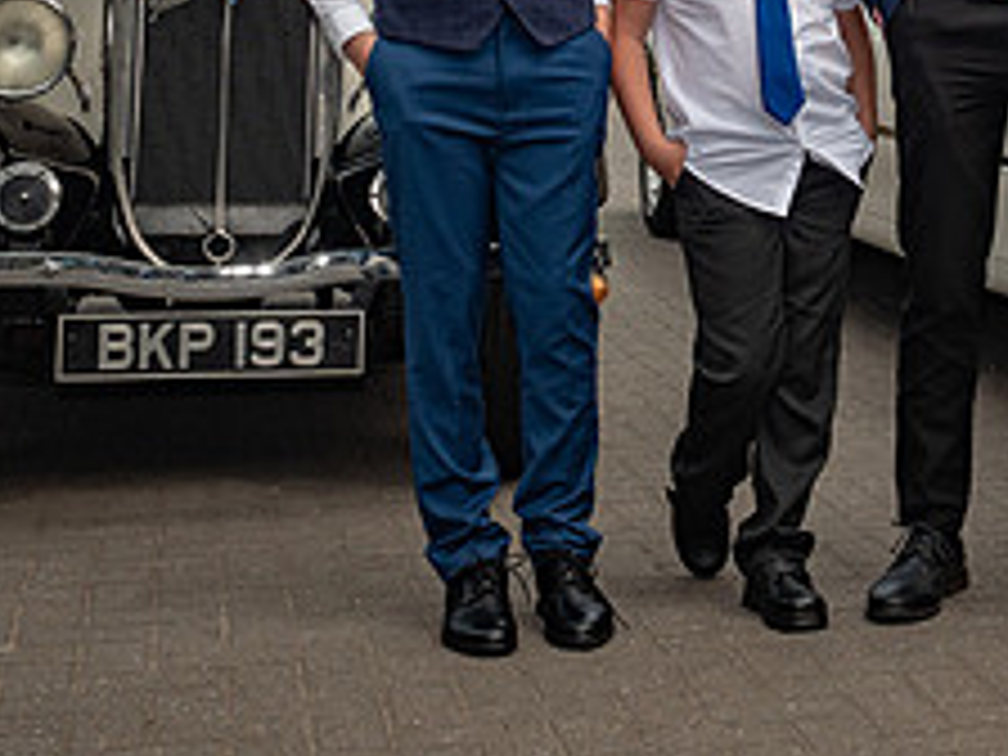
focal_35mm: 88
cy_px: -205
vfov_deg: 16.0
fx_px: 2563
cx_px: 1008
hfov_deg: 21.5
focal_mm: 17
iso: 100
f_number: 5
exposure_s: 1/250
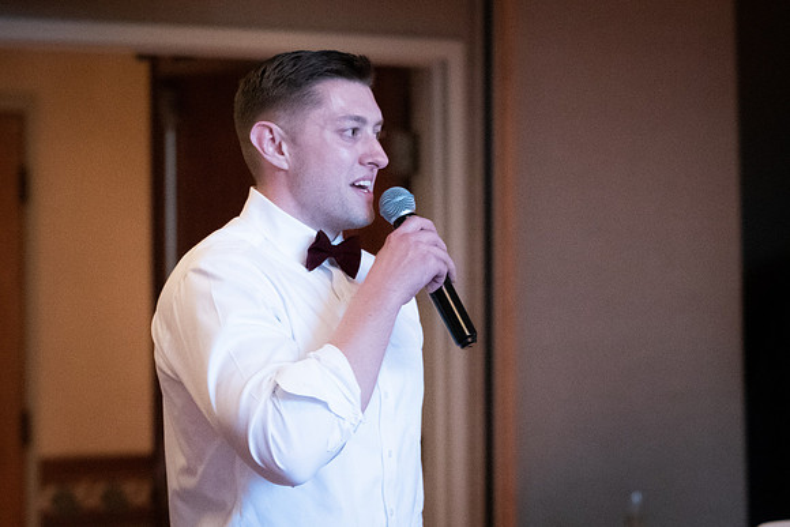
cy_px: 264
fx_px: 4077
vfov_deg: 7.4
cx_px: 246
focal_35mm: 186
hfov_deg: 11.1
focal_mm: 90
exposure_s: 1/250
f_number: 2.8
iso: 10000
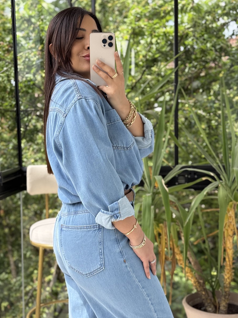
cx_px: 110
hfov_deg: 27.0
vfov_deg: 35.5
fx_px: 495
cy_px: 167
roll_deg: +1.4
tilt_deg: -23.7
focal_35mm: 54
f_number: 1.78
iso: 80
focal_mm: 6.76
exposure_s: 1/475
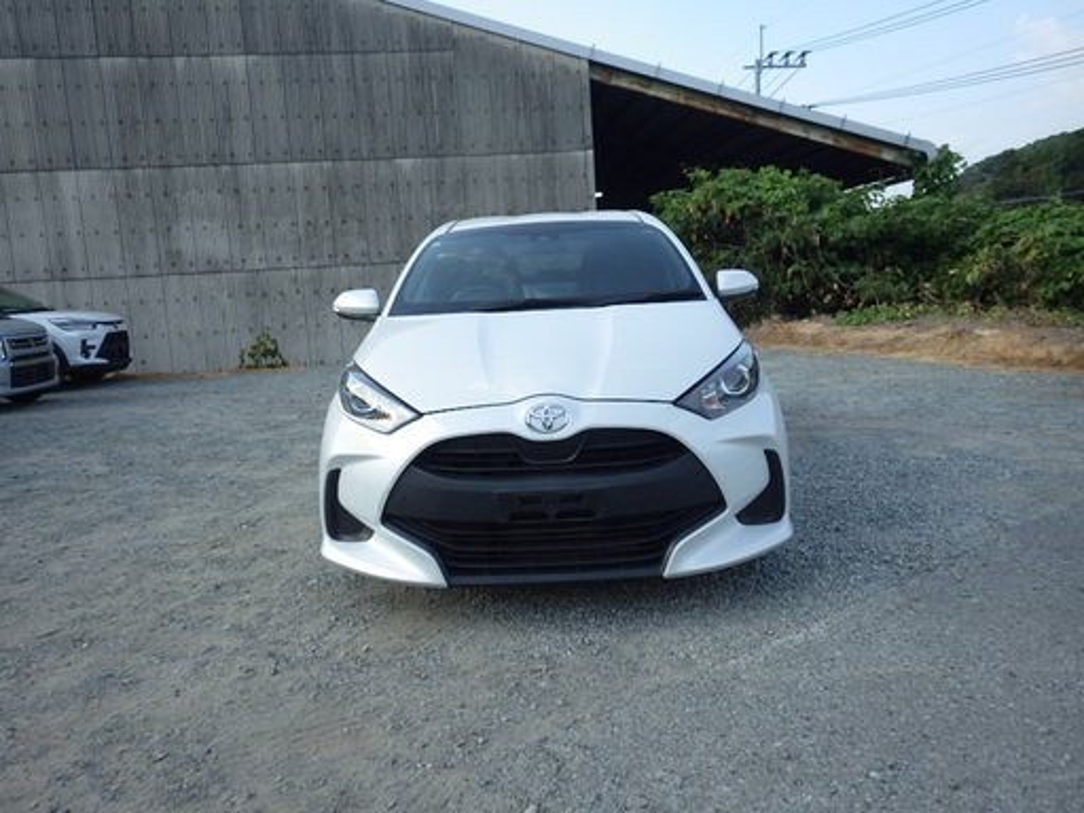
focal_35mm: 25
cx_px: 542
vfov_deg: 54.9
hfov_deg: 69.4
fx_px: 783
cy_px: 406
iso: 125
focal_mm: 4.5
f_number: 2.8
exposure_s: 1/640
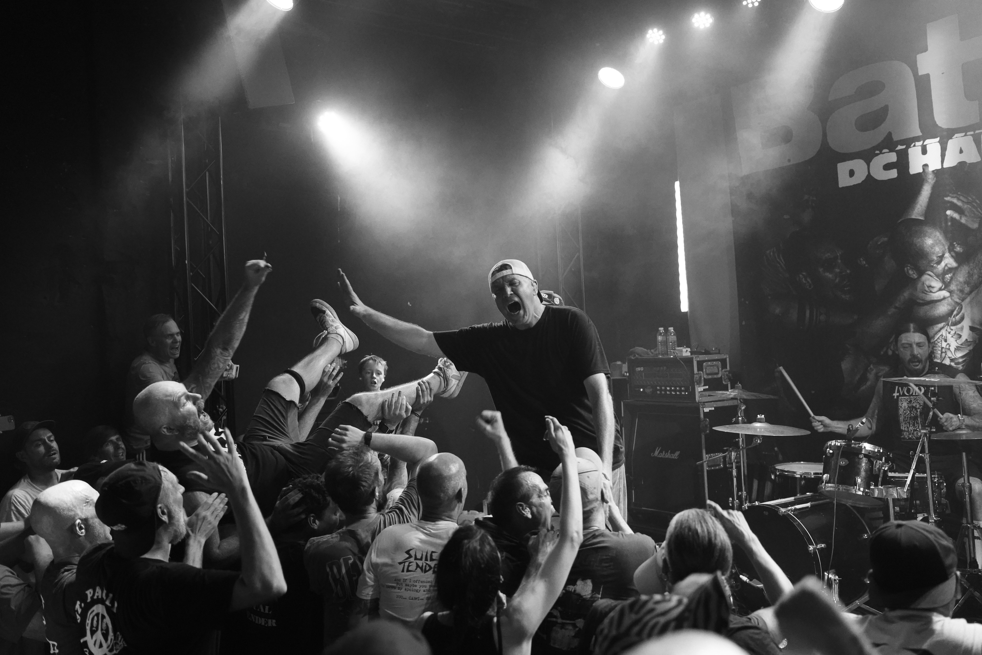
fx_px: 982
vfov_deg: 36.9
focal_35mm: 36
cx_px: 491
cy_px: 328
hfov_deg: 53.1
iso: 12800
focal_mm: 36
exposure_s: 1/250
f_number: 2.8
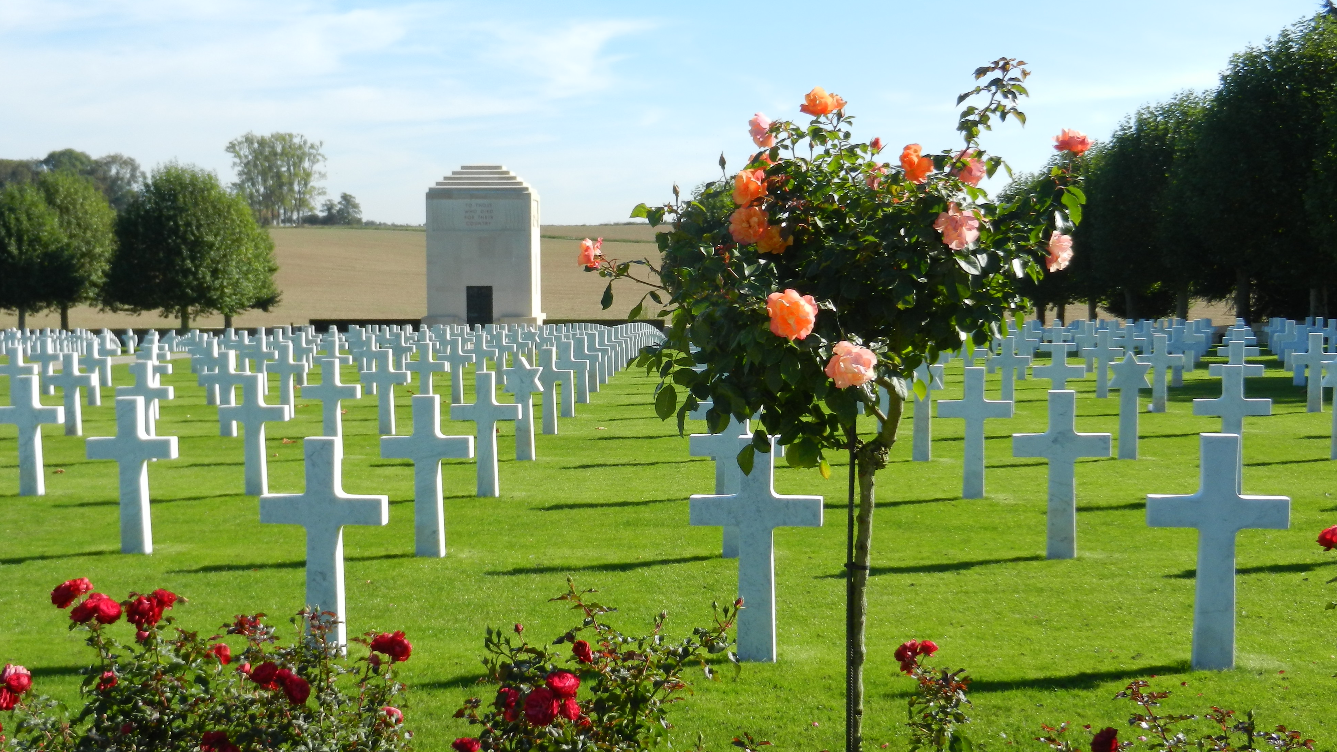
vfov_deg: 23.9
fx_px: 1773
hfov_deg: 41.3
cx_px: 668
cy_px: 441
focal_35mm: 50
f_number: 4.2
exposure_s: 1/800
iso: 160
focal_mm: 8.2
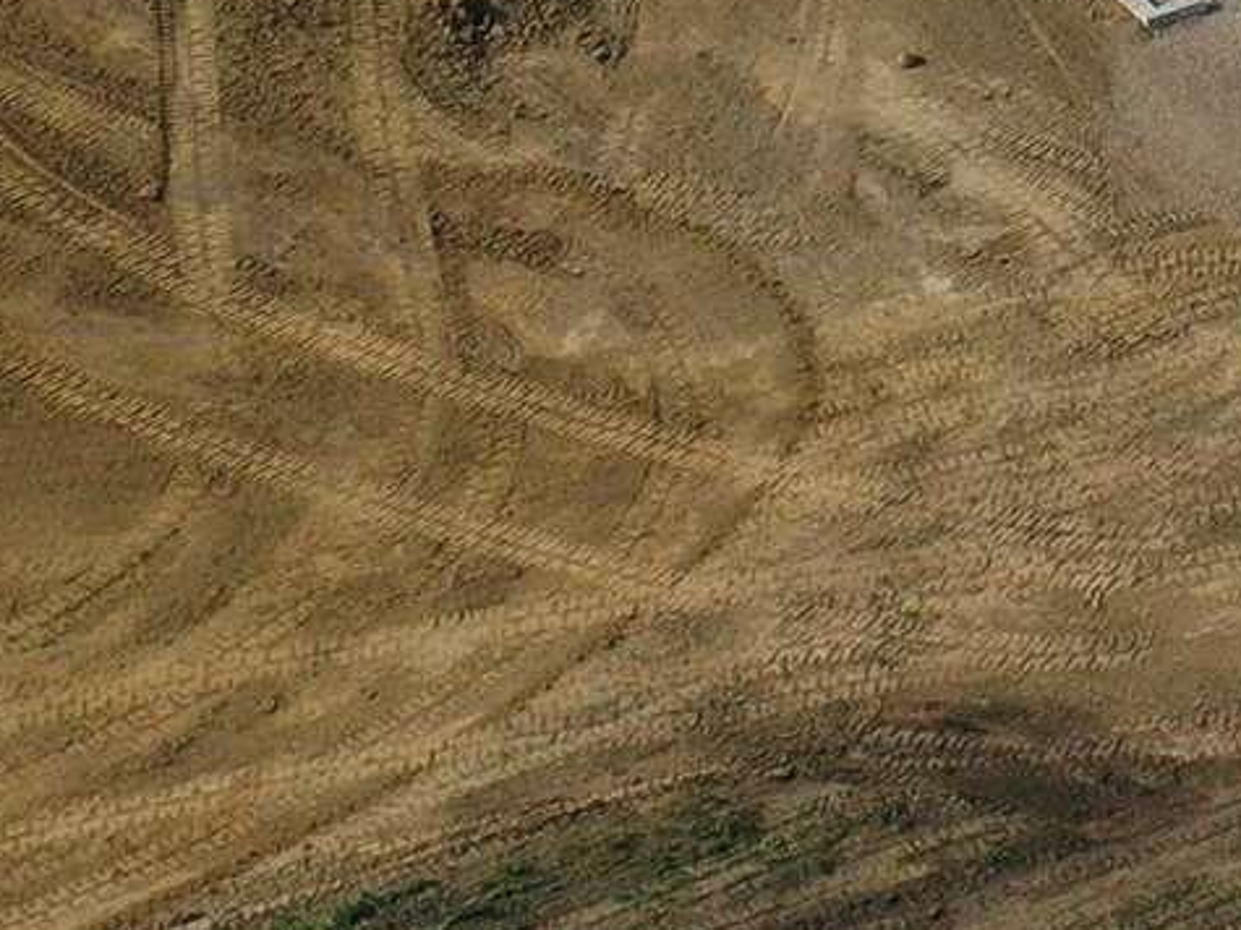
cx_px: 3200
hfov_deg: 9.7
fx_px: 6236
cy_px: -1377
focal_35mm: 174
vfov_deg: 7.9
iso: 200
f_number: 5.6
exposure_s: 1/100
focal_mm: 10.26
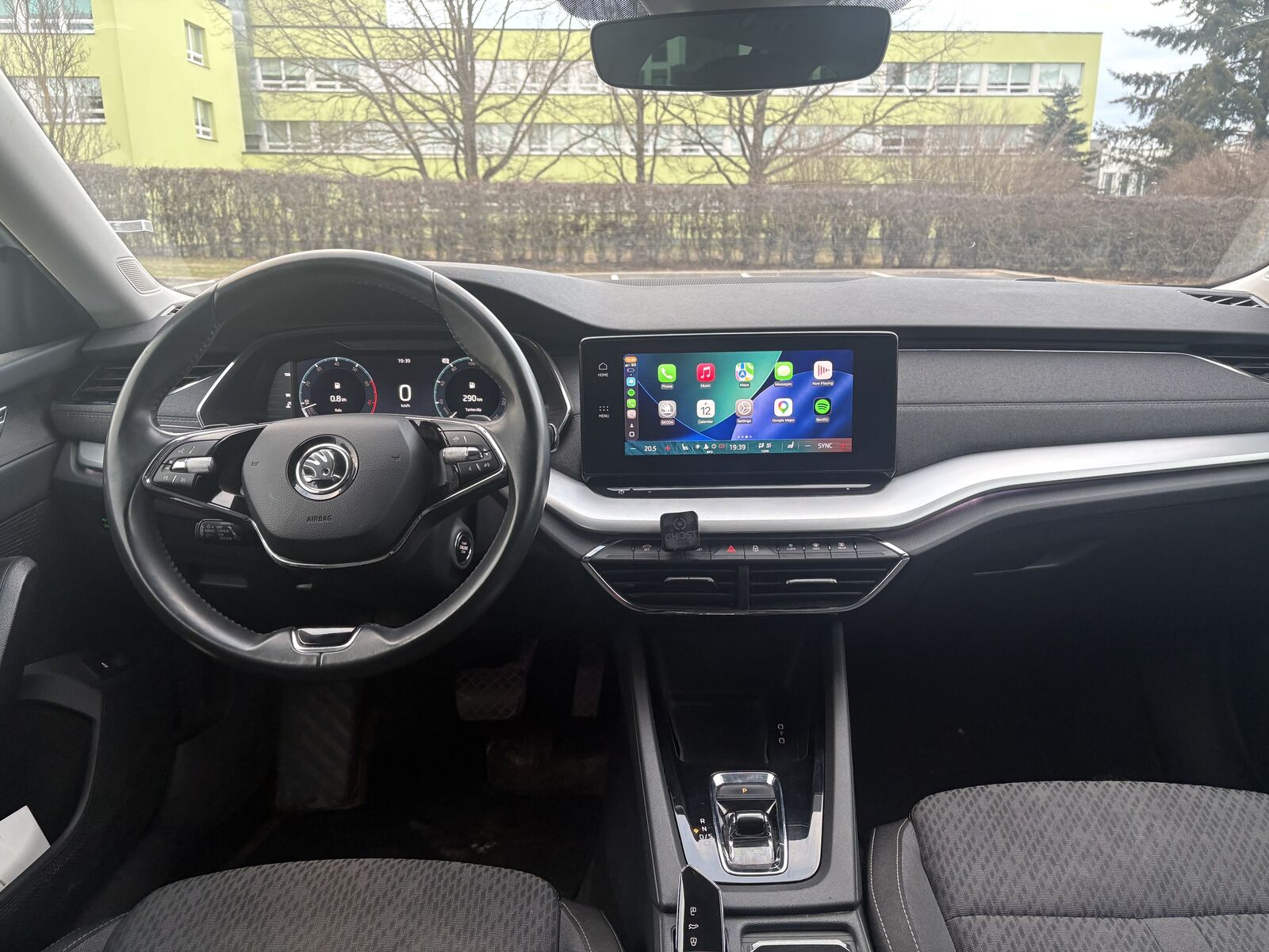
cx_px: 634
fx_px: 953
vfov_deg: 53.1
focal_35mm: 26
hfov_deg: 67.3
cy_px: 476
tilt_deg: -14.9
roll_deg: -0.4
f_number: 1.6
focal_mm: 5.96
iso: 125
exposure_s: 1/62
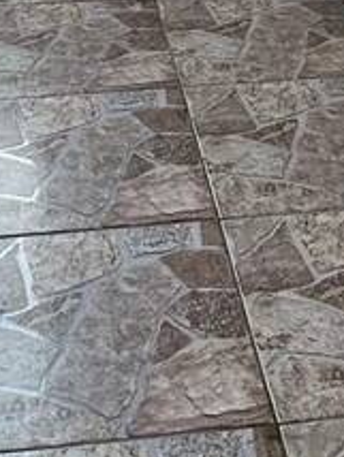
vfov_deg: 15.9
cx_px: 171
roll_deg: -0.6
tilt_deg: -3.0
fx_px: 1243
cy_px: -480
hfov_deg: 15.8
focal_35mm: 94
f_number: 2.2
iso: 40
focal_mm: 2.22
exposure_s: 1/256
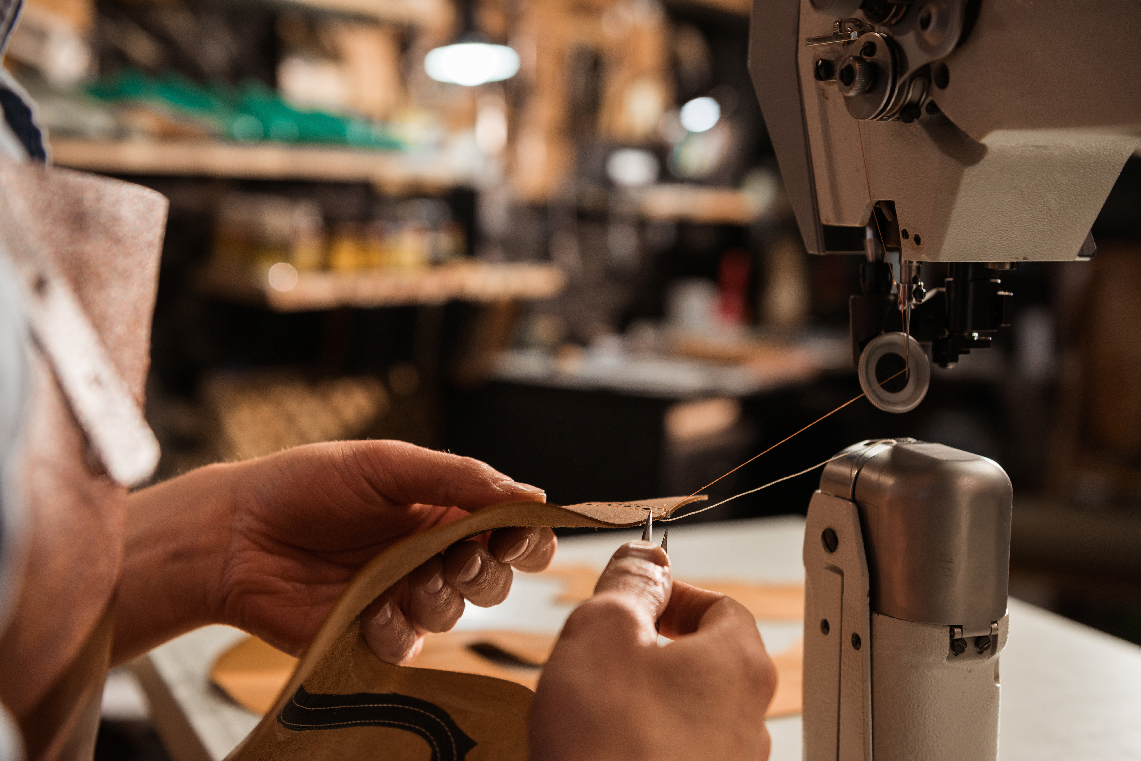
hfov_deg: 39.6
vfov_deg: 27.0
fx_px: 1585
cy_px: 380
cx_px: 570
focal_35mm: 50
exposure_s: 1/100
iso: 320
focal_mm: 50
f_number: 3.5
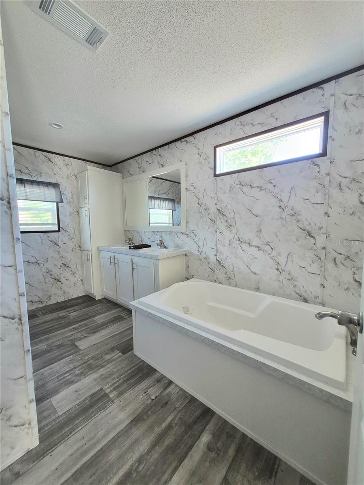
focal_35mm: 13
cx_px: 182
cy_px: 242
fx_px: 182
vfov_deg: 106.2
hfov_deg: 89.9
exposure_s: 1/60.2
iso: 500
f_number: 2.2
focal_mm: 1.74
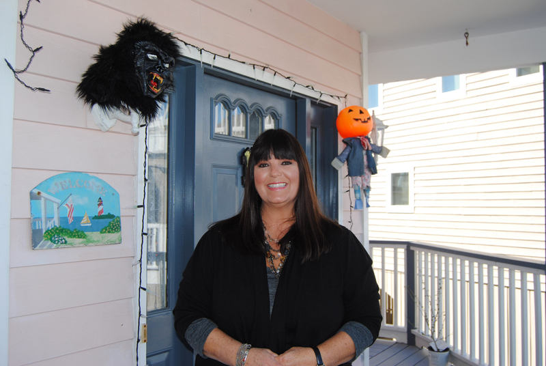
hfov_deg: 53.1
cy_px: 183
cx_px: 273
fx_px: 547
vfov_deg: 37.0
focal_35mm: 36
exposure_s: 1/200
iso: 100
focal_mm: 24
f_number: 5.6
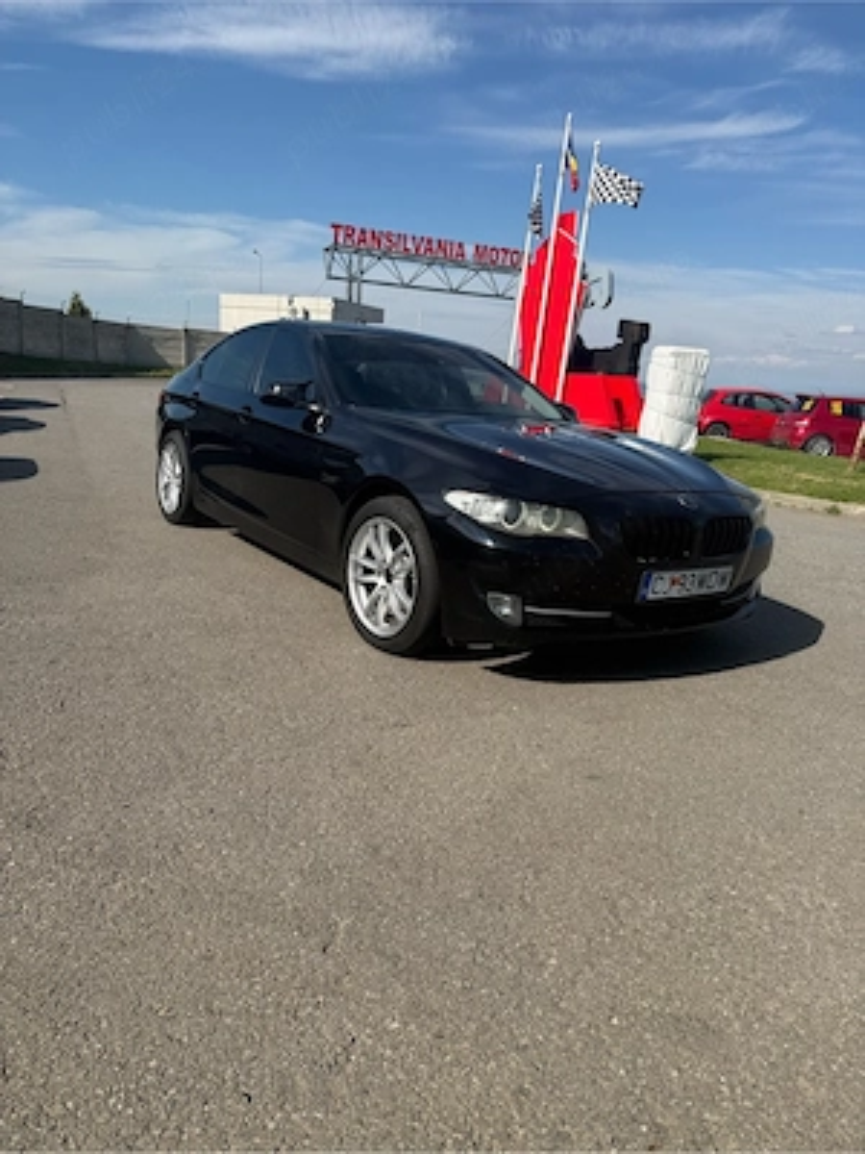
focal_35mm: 24
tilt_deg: -13.9
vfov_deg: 71.6
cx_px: 432
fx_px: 800
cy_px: 577
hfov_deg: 56.8
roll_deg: -3.8
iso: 80
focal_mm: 6.76
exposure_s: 1/5319
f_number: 1.78
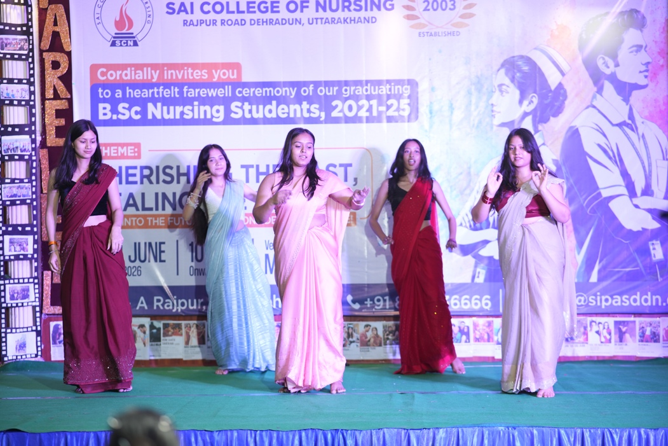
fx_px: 1577
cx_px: 334
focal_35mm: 85
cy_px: 223
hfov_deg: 23.9
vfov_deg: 16.1
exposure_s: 1/160
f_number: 1.8
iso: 250
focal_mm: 85
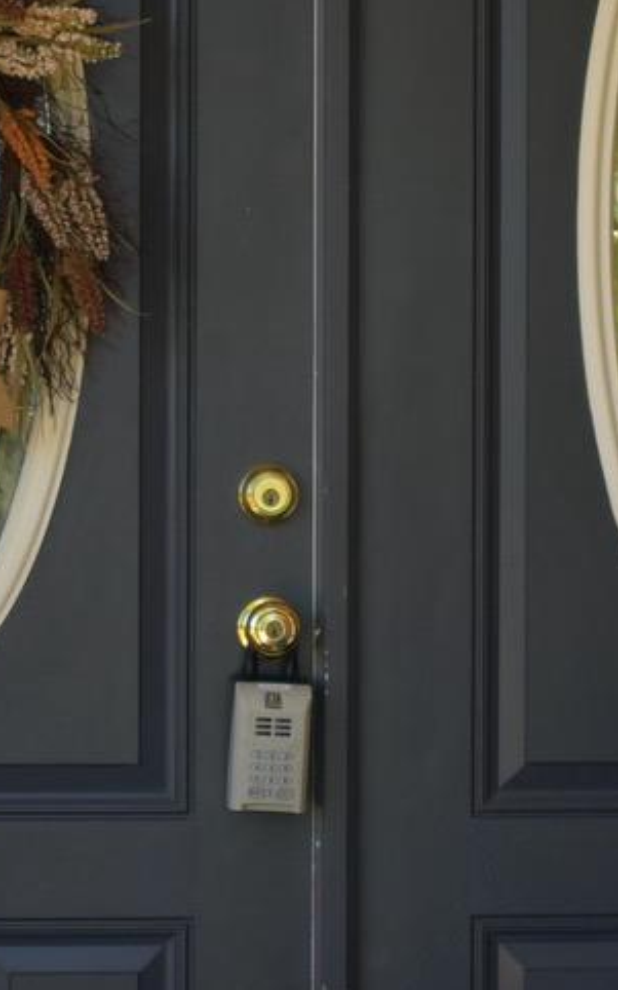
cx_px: 269
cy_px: 541
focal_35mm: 156
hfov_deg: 8.4
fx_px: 4206
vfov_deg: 13.4
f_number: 3.8
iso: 200
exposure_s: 1/320
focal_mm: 24
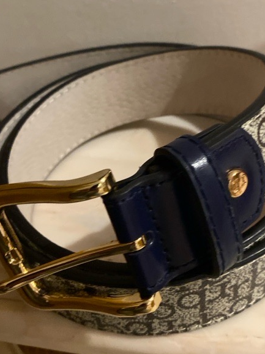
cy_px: 155
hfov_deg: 32.1
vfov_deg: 42.0
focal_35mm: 45
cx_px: 154
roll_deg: +4.3
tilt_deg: -43.0
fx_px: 460
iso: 800
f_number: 1.8
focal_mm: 4.25
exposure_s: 1/30
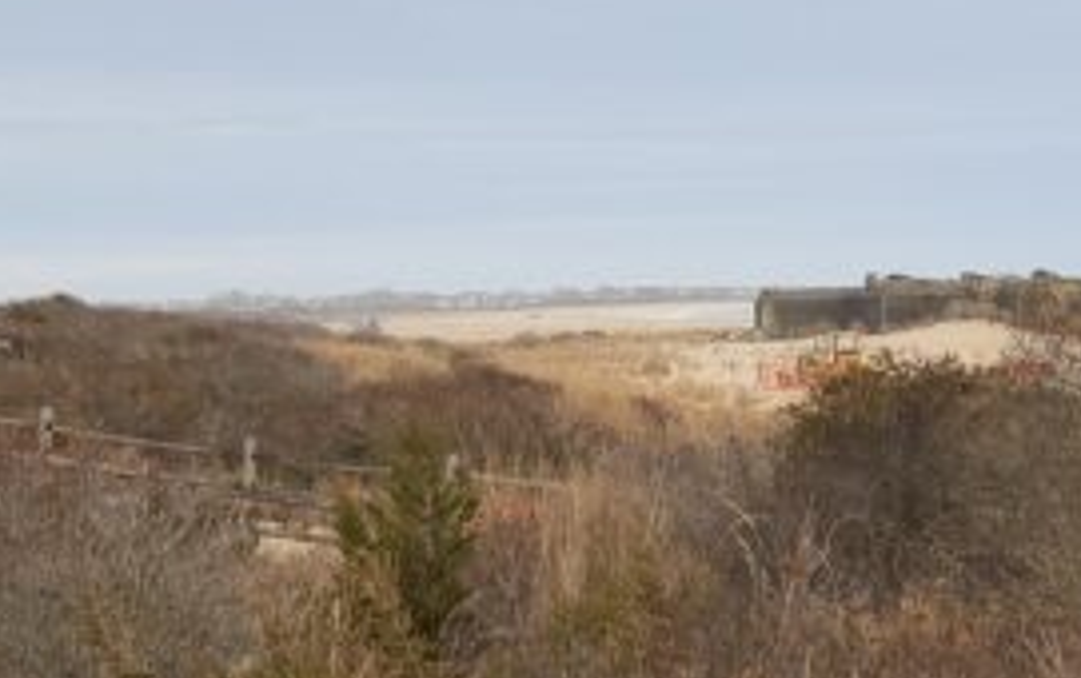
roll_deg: +1.6
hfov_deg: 18.9
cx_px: 1635
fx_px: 2831
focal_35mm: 96
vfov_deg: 13.6
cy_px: 263
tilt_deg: +0.0
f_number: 1.78
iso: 64
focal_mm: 6.76
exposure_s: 1/187
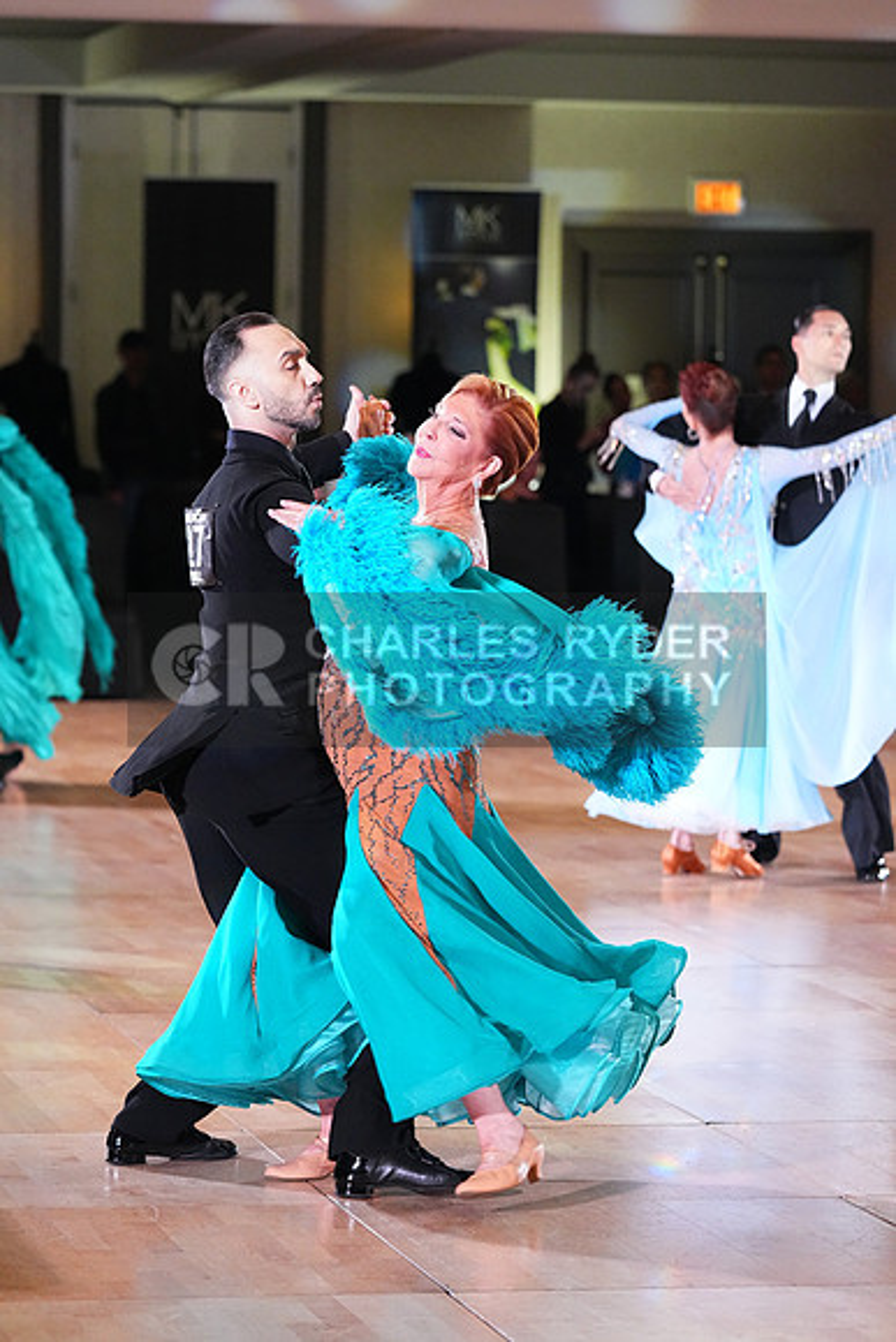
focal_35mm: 135
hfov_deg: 10.2
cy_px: 671
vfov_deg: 15.2
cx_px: 448
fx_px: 5037
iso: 8000
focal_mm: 135
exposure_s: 1/400
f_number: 4.5
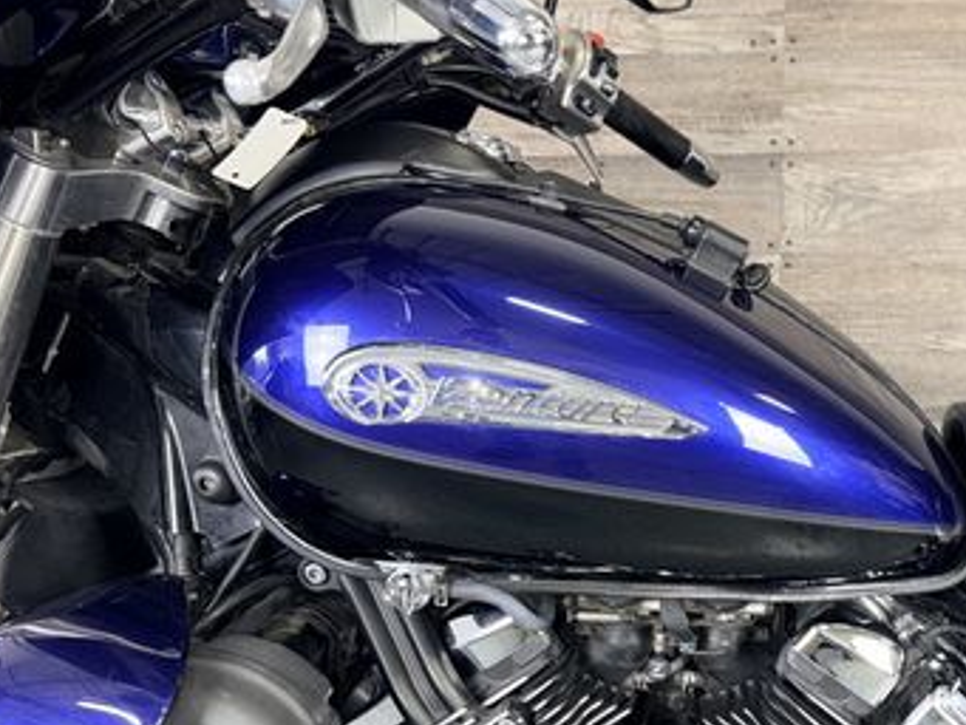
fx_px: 1256
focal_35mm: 45
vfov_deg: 31.2
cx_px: 694
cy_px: 606
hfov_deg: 41.1
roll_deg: -0.8
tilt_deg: -8.9
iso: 64
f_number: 1.78
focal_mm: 6.76
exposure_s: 1/17
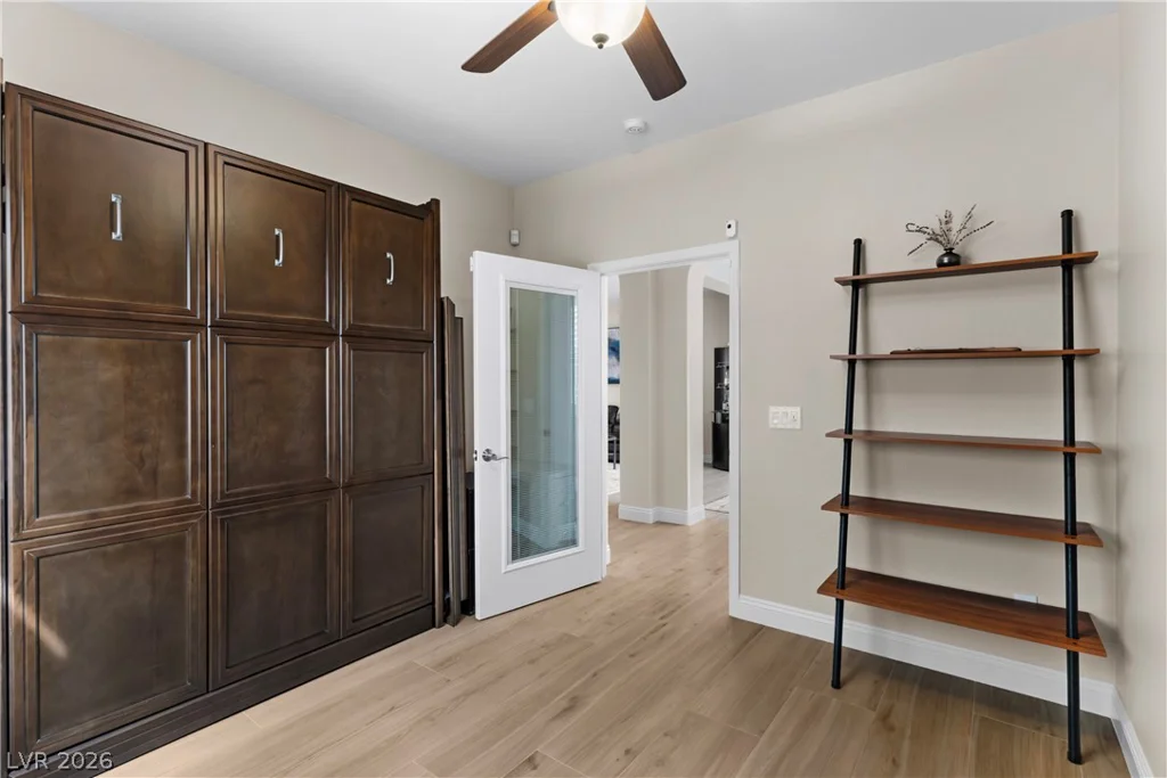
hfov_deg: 93.3
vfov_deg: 70.5
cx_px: 584
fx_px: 551
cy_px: 389
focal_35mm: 17
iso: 250
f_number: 9
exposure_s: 1
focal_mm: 17
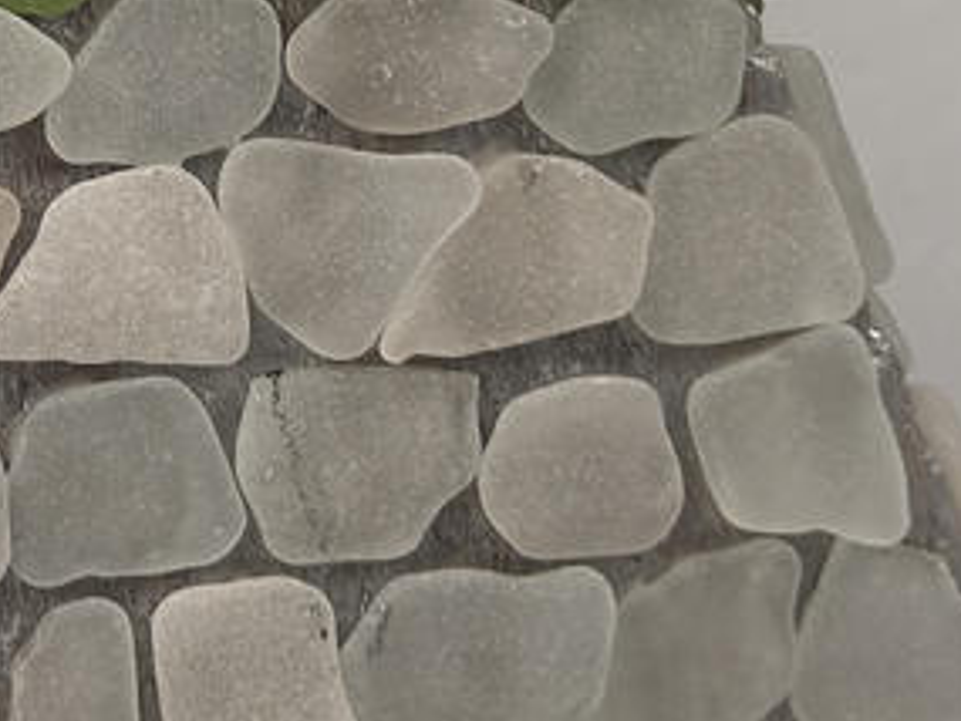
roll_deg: -0.3
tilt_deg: -5.4
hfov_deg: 10.7
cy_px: -381
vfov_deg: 8.0
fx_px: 5055
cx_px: -44
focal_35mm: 182
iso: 100
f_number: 1.78
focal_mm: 6.76
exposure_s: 1/635
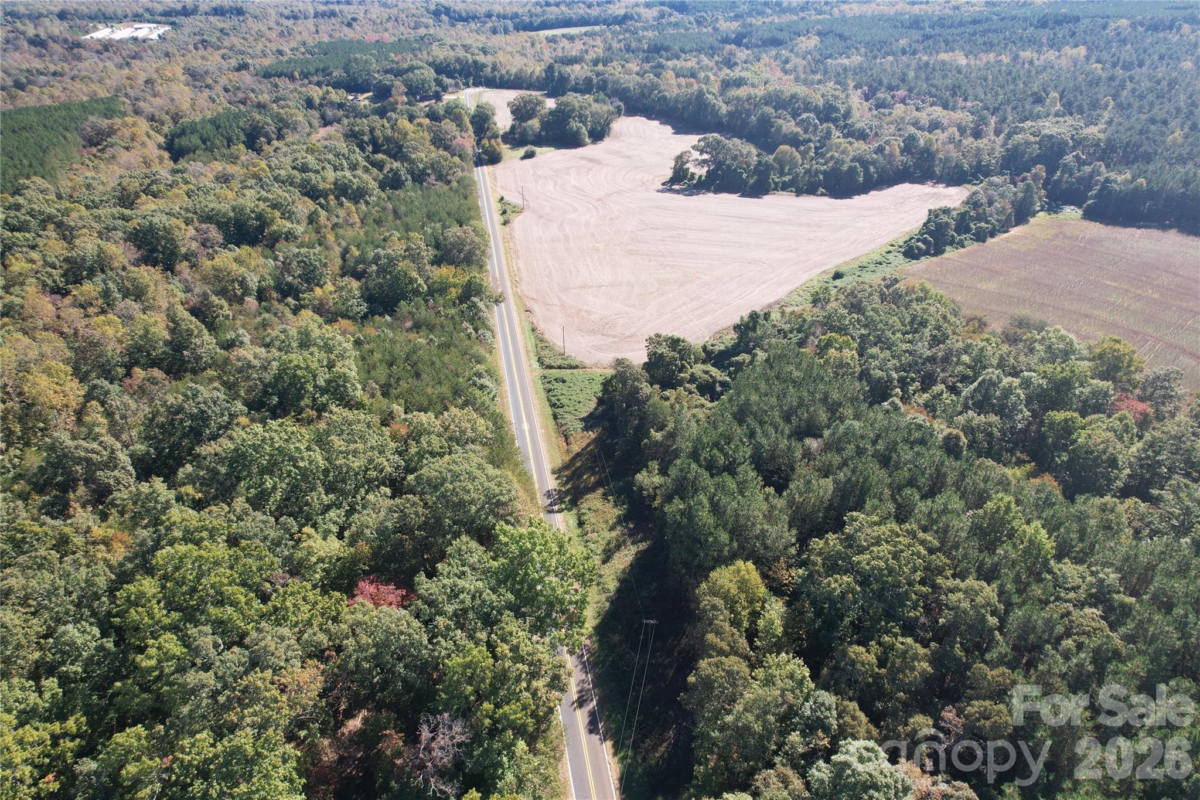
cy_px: 400
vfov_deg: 57.2
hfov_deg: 78.6
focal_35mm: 22
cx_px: 600
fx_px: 733
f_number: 2.8
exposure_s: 1/640
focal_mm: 8.38
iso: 130
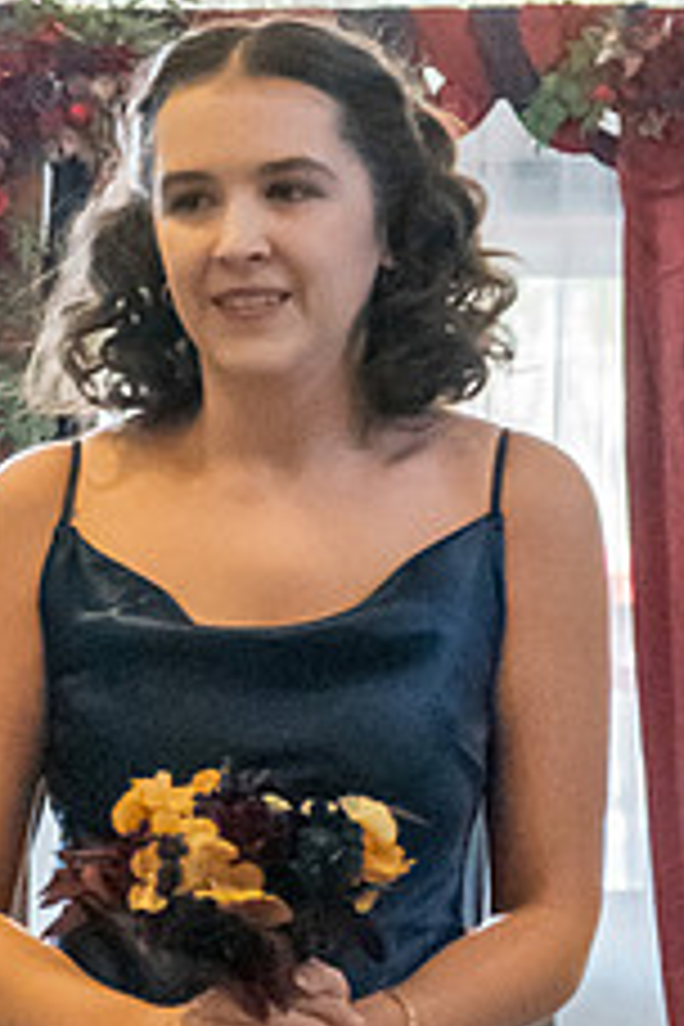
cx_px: 256
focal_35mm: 146
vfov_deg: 14.0
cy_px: 801
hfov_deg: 9.4
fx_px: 4161
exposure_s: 1/80
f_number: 3.5
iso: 2000
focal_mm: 27.24
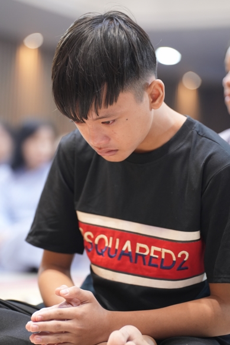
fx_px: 1131
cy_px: 185
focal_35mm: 118
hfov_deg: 11.6
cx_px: 104
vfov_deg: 17.4
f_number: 2.8
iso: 2000
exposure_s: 1/80
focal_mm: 106
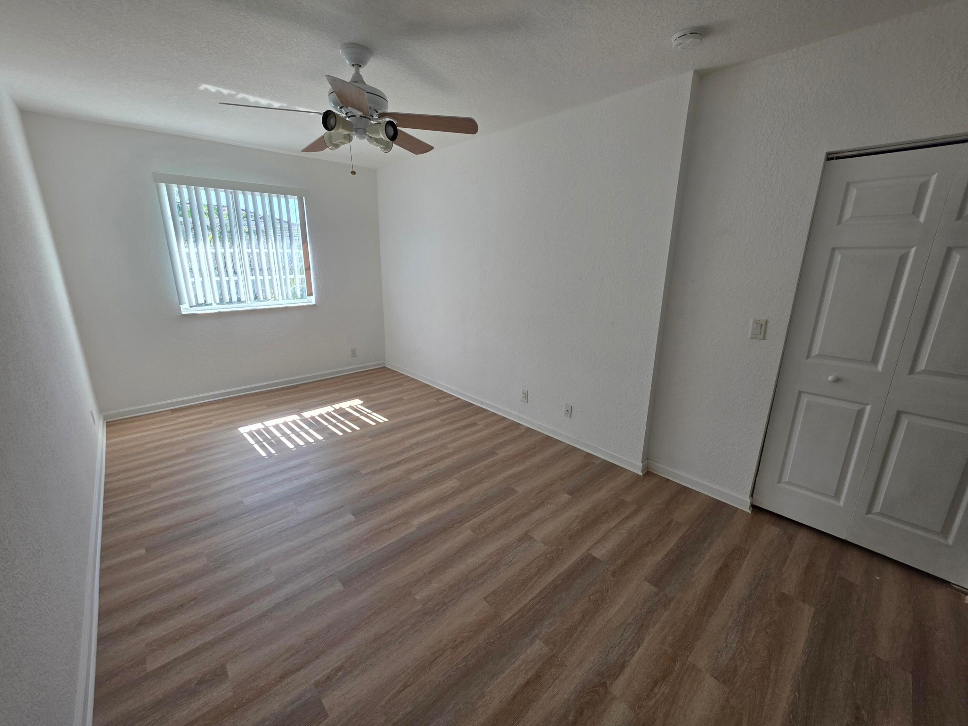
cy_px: 363
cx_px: 484
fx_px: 364
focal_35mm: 13
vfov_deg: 89.9
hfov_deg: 106.2
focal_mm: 2.2
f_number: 1.9
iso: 40
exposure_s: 1/252
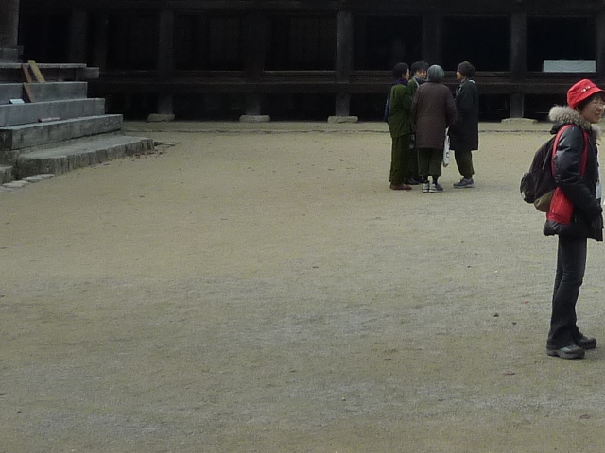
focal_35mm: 80
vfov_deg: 17.4
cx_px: 569
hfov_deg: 23.6
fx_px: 1398
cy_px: -128
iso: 125
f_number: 4
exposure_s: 1/200
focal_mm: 4.1
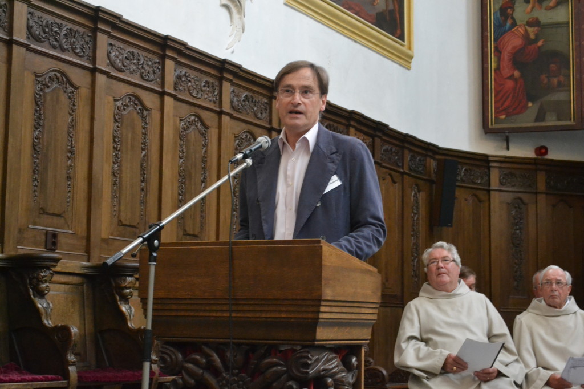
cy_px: 194
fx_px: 1095
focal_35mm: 68
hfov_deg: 29.9
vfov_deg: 20.1
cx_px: 292
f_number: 5.3
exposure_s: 1/60
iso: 3200
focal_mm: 45
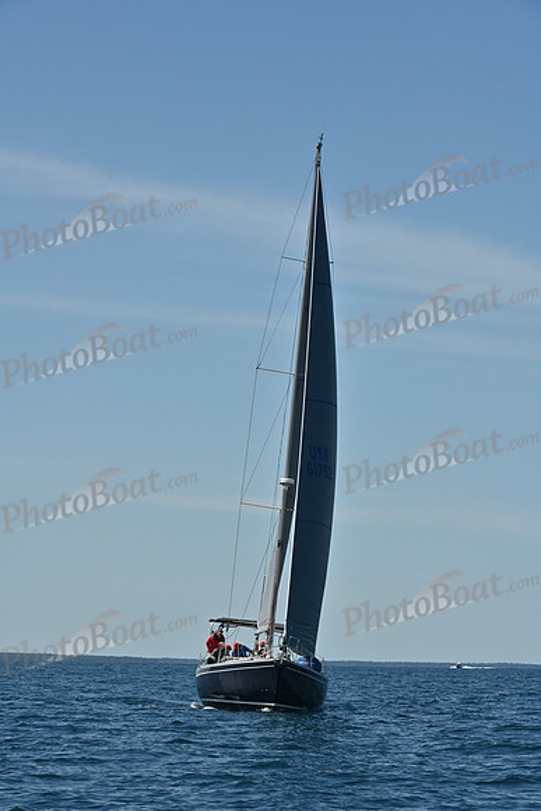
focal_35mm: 135
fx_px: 3041
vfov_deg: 15.2
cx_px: 270
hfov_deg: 10.2
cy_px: 406
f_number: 11
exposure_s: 1/1000
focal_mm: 135
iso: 320
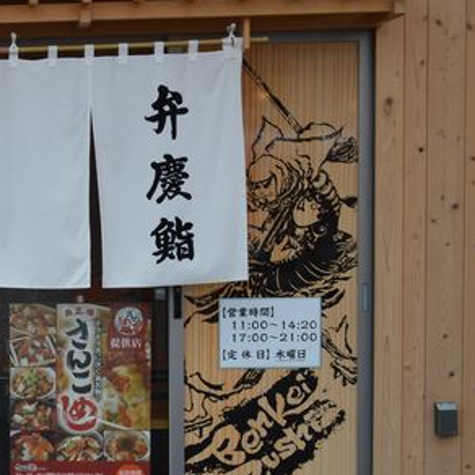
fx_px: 854
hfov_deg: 27.5
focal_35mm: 55
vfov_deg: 31.1
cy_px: 233
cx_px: -91
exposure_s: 1/100
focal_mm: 18
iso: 100
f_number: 5
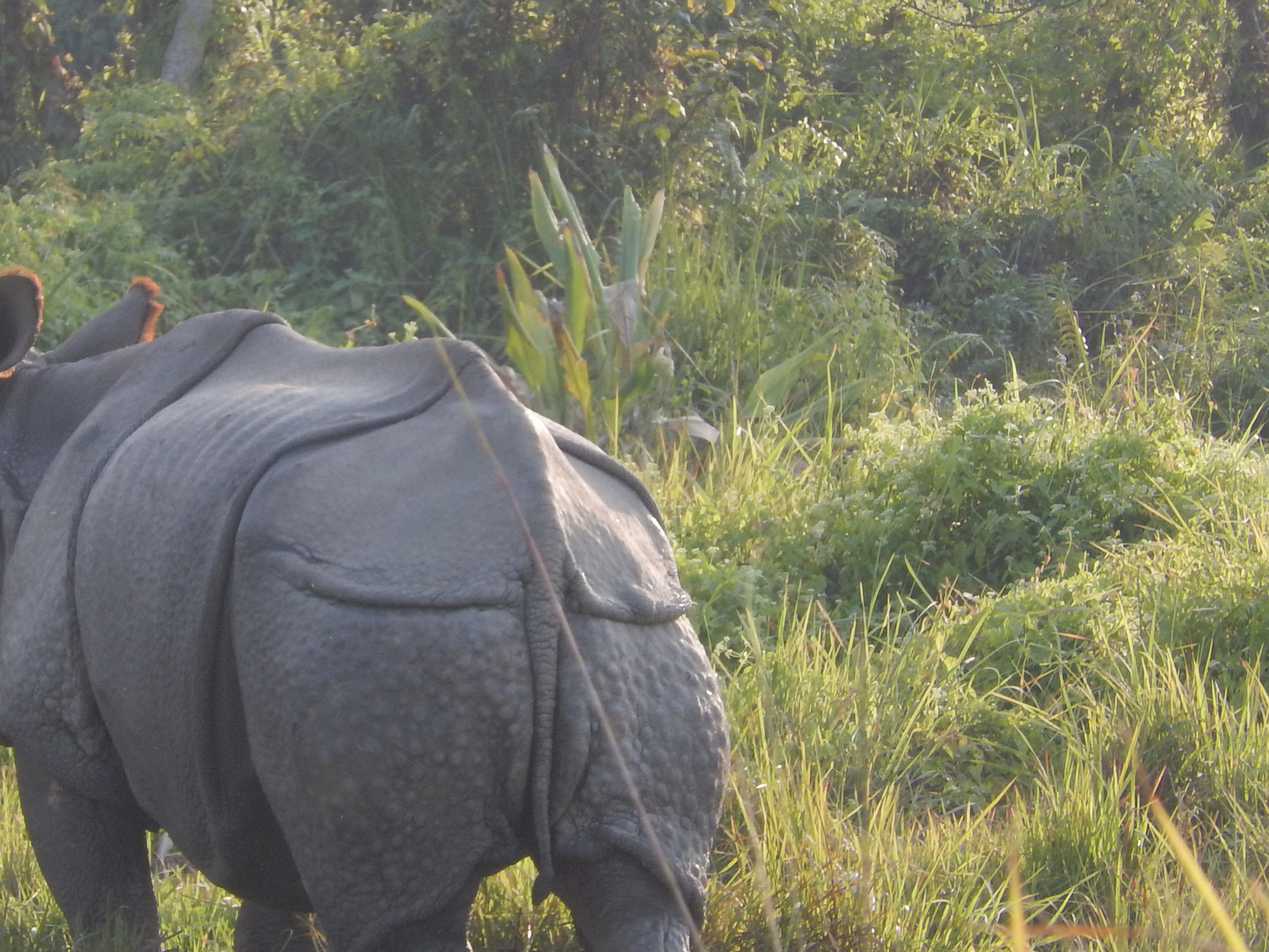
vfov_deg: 3.1
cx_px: 399
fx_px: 17745
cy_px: 375
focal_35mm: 484
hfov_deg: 4.1
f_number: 5.9
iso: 125
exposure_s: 1/125
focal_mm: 47.8
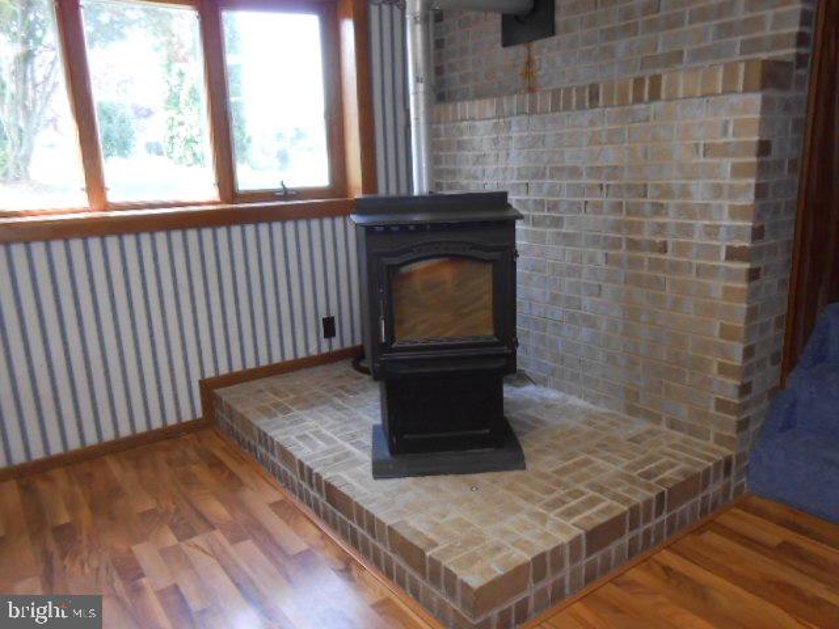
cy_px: 314
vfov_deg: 53.1
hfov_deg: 67.3
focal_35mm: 26
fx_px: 630
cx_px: 420
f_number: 3.5
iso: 200
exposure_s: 1/25
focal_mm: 4.6
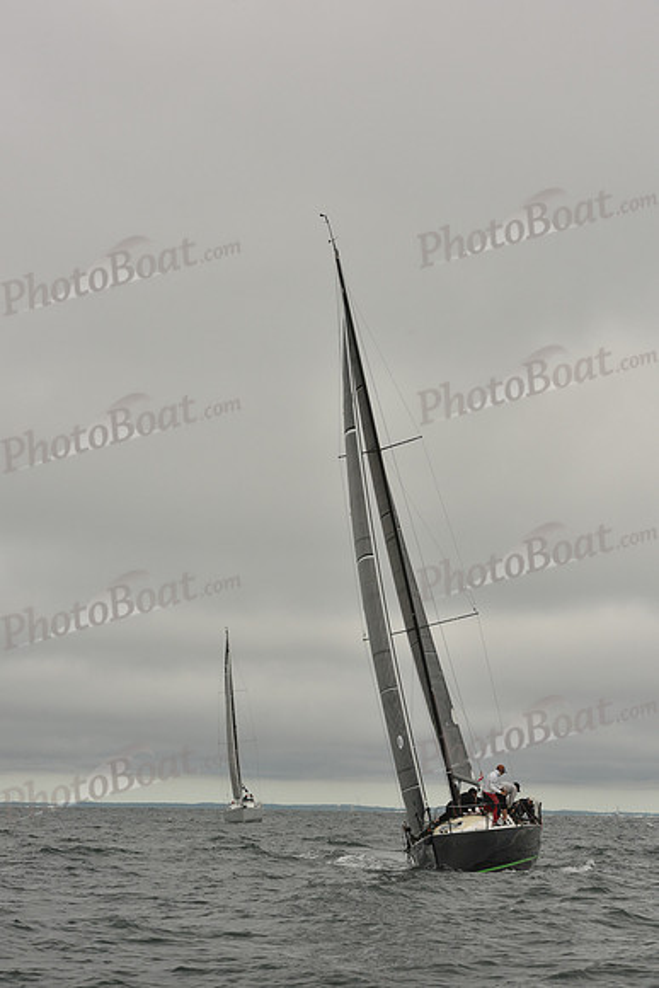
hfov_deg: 14.4
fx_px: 2607
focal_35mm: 95
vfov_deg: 21.5
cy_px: 494
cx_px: 330
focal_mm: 95
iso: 320
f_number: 9
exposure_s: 1/800
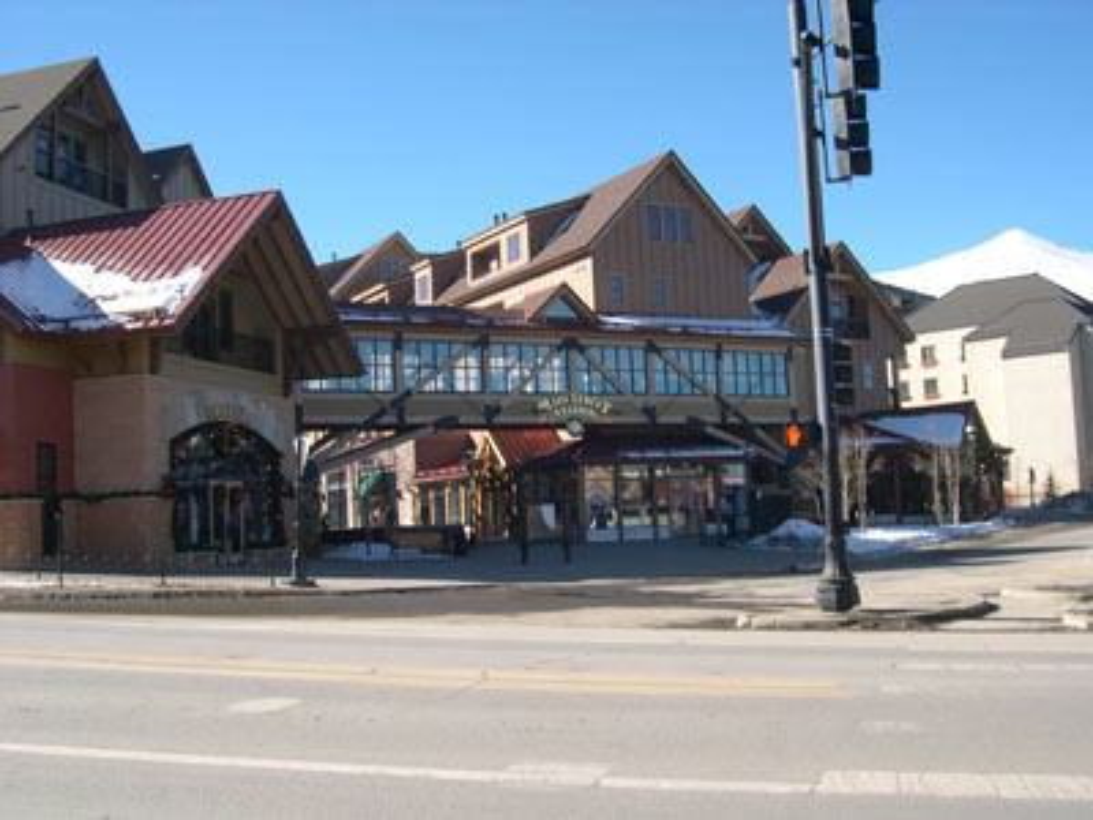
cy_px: 410
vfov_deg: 37.7
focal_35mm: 38
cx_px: 546
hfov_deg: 49.0
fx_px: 1200
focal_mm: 8
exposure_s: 1/102
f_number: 7.6
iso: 100
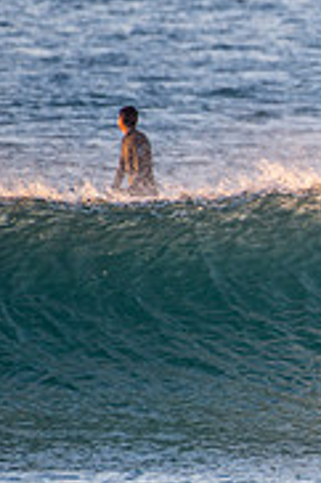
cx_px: 743
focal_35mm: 1727
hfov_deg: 0.8
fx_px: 23141
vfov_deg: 1.2
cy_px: 299
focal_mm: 500
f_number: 5.6
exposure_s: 1/200
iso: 200
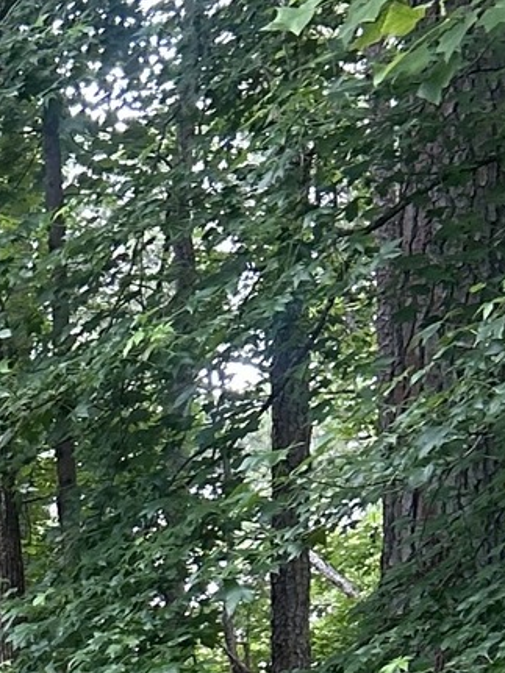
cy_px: 1362
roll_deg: -0.2
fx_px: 2705
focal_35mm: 139
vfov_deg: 12.4
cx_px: -541
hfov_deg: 9.8
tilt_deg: -2.1
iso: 100
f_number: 1.5
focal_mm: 5.7
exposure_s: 1/121
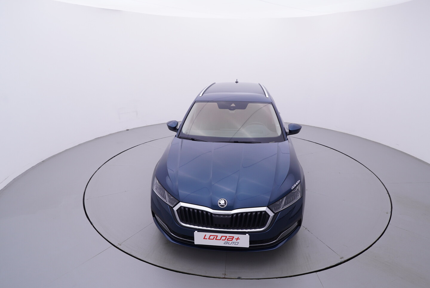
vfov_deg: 56.2
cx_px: 215
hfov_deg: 77.3
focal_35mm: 22
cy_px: 144
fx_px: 269
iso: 200
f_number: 5
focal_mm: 15
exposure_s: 1/80
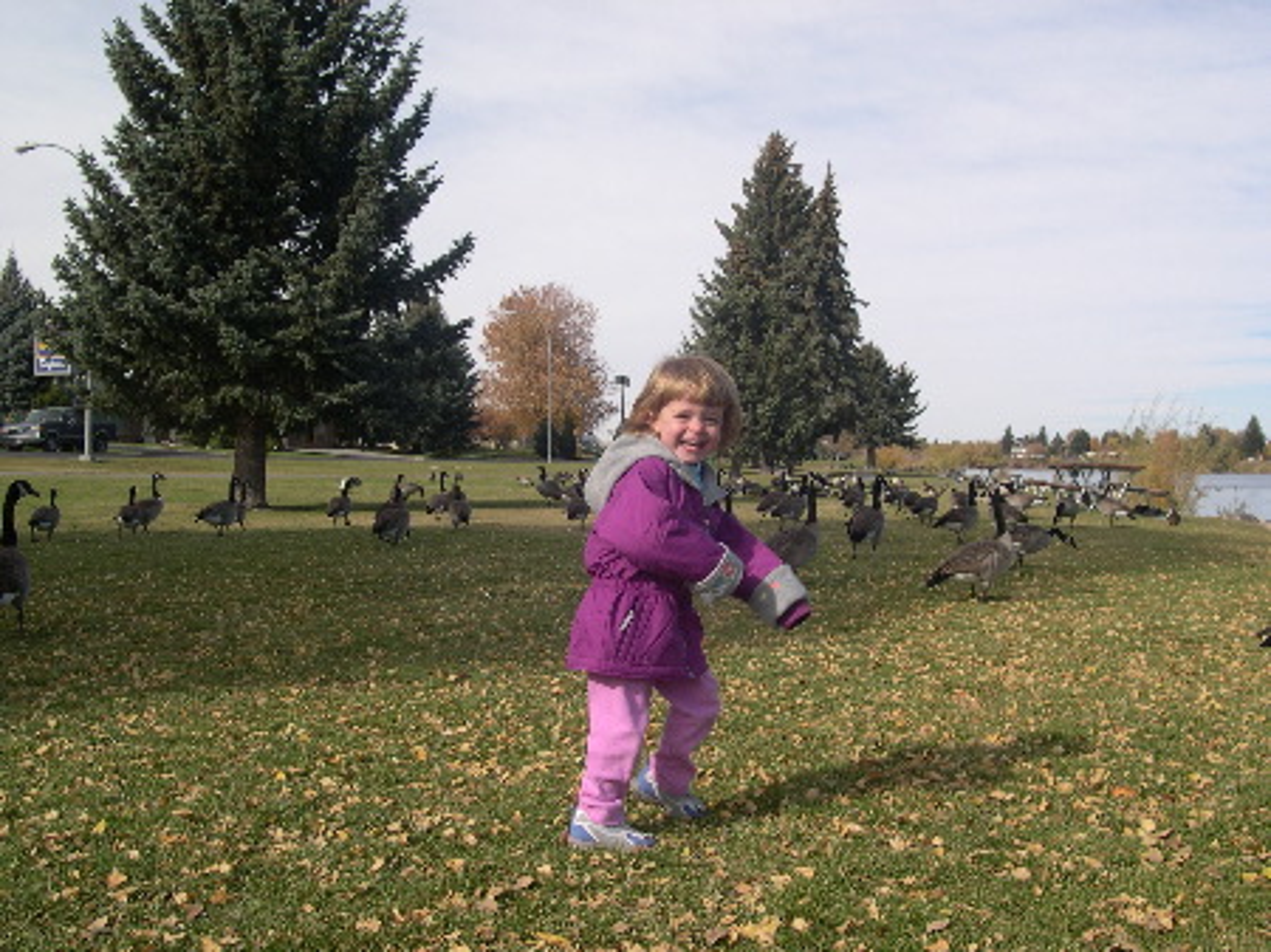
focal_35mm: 38
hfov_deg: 49.0
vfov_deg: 37.7
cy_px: 476
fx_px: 1395
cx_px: 636
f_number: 7.6
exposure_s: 1/149
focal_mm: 8
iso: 100
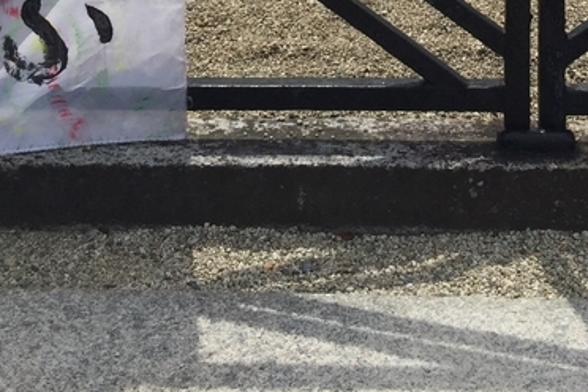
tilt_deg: -2.5
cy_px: -397
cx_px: 356
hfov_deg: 24.4
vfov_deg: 13.9
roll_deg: +0.1
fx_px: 1356
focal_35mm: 83
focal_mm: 4.15
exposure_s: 1/3049
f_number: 2.2
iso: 32
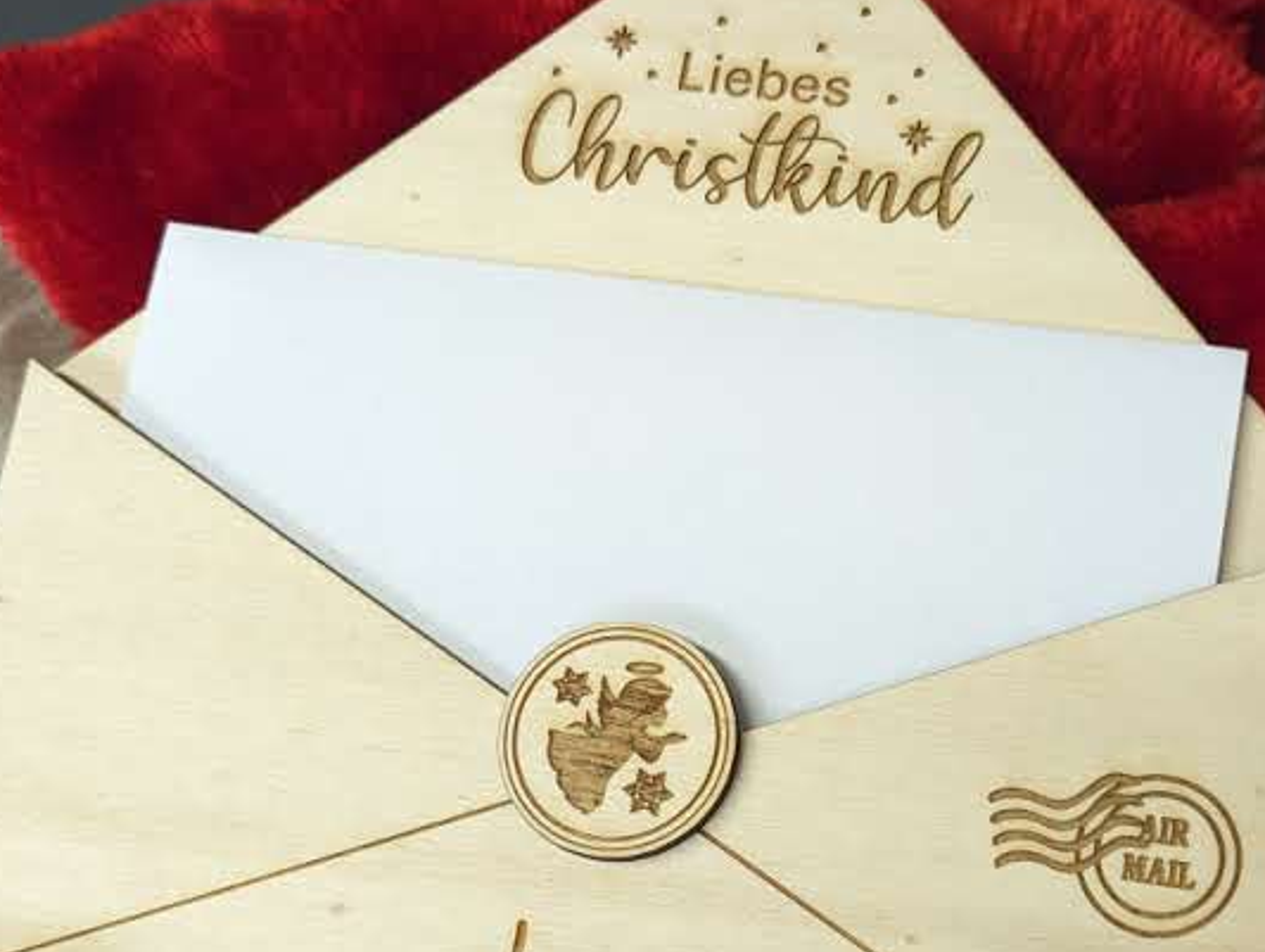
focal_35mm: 72
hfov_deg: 27.0
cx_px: 705
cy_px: 577
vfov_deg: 20.5
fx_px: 2634
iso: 121
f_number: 1.85
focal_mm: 6.81
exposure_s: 1/33.3
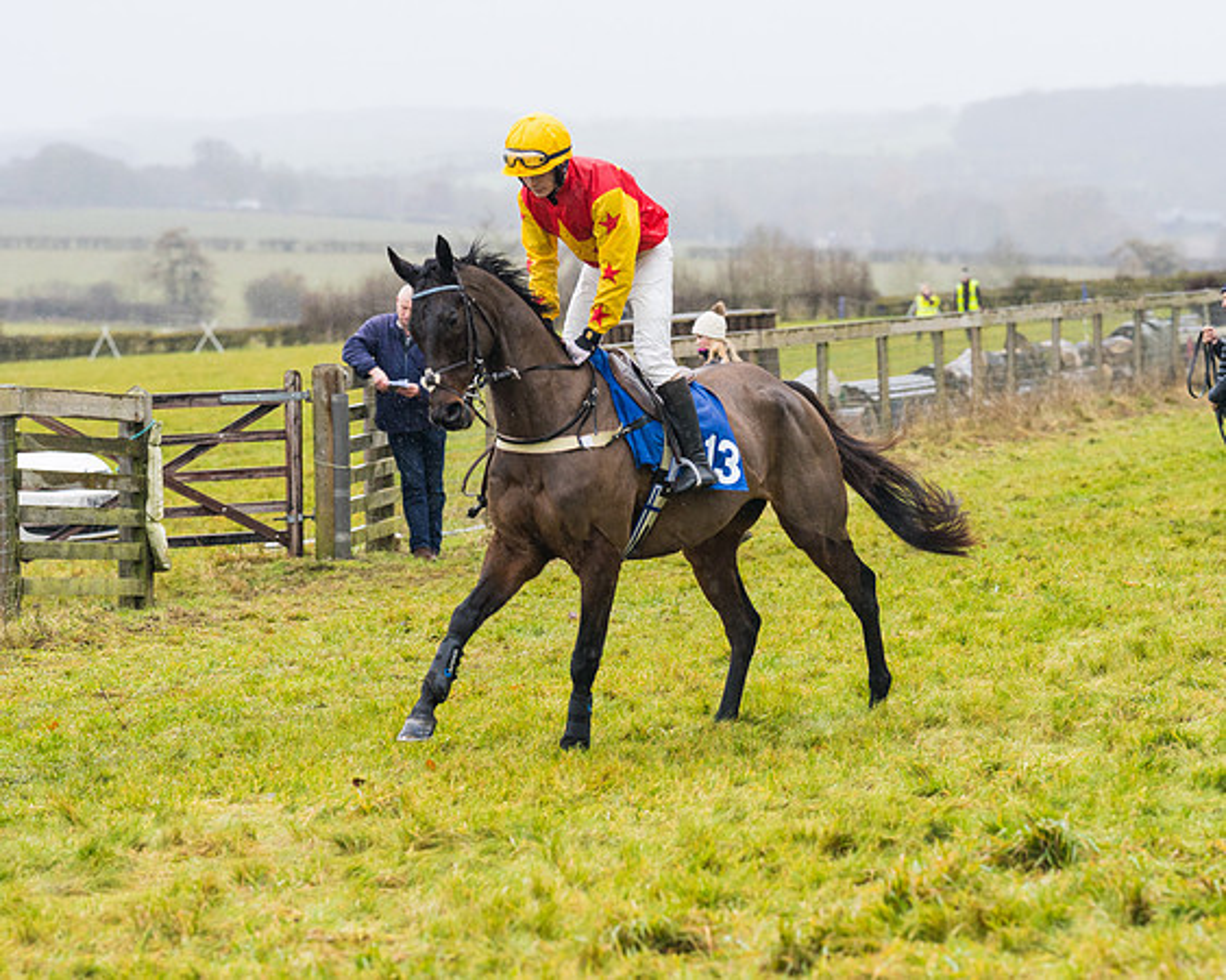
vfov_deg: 9.6
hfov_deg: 12.0
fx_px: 5852
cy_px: 519
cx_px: 606
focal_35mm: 161
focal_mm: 135
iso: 800
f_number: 4
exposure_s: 1/1000
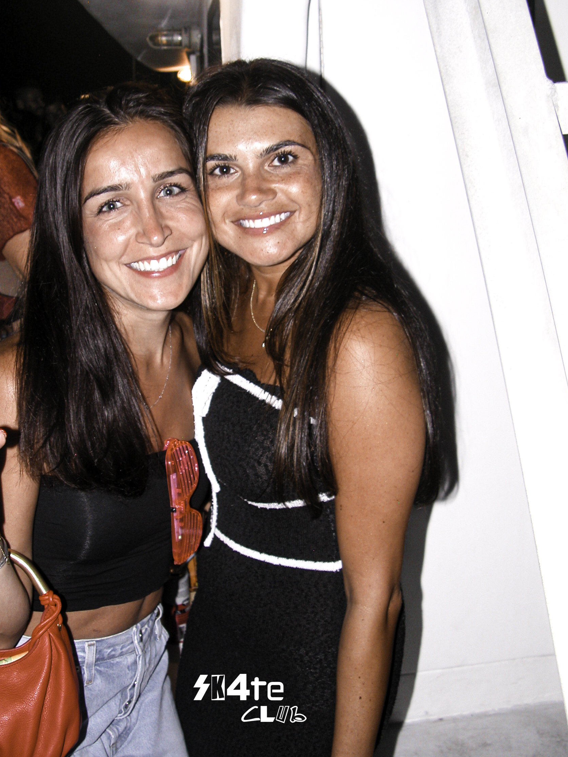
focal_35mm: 40
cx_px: 250
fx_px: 875
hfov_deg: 35.9
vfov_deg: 46.8
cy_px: 361
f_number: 2.8
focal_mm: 8.9
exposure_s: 1/60
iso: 100
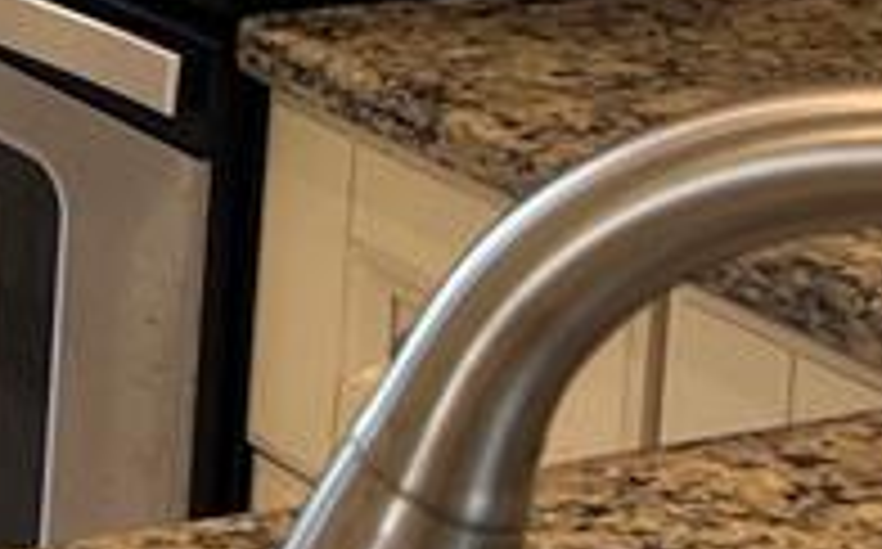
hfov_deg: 11.9
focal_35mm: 144
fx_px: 3457
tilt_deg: -3.6
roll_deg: -2.4
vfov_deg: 8.1
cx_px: -1206
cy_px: -936
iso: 50
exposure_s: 1/120
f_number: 1.5
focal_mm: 5.7
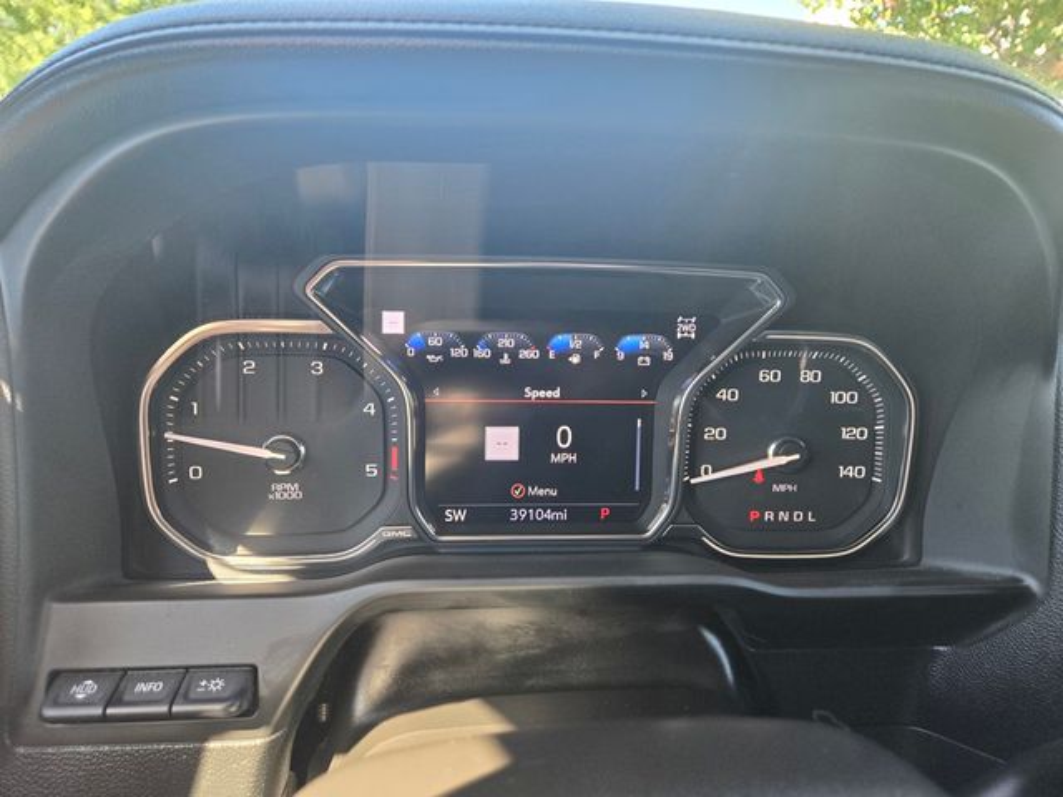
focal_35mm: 23
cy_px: 398
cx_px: 532
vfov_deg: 58.9
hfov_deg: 73.9
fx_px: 706
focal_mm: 5.4
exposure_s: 1/180
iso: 200
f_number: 1.8
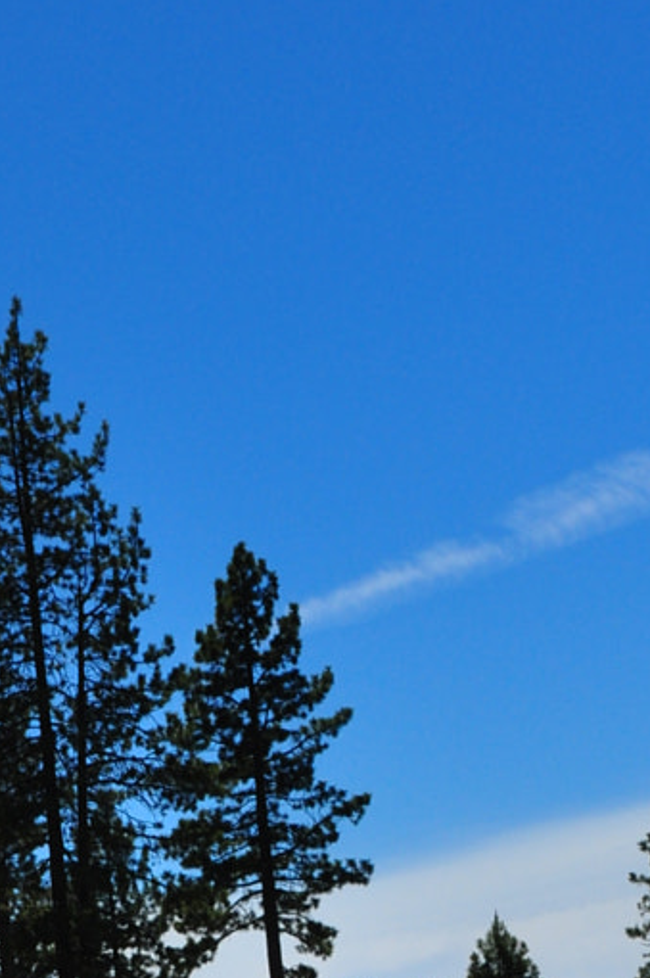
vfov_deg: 12.3
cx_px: 674
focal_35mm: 165
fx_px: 4466
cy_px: 1037
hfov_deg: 8.3
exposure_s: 1/500
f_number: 11
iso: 200
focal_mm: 35
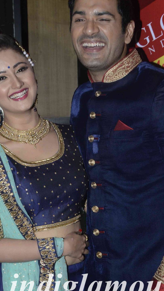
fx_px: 588
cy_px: 207
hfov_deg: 15.8
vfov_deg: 27.6
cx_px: 123
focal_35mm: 76
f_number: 8
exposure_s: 1/200
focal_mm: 24
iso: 400
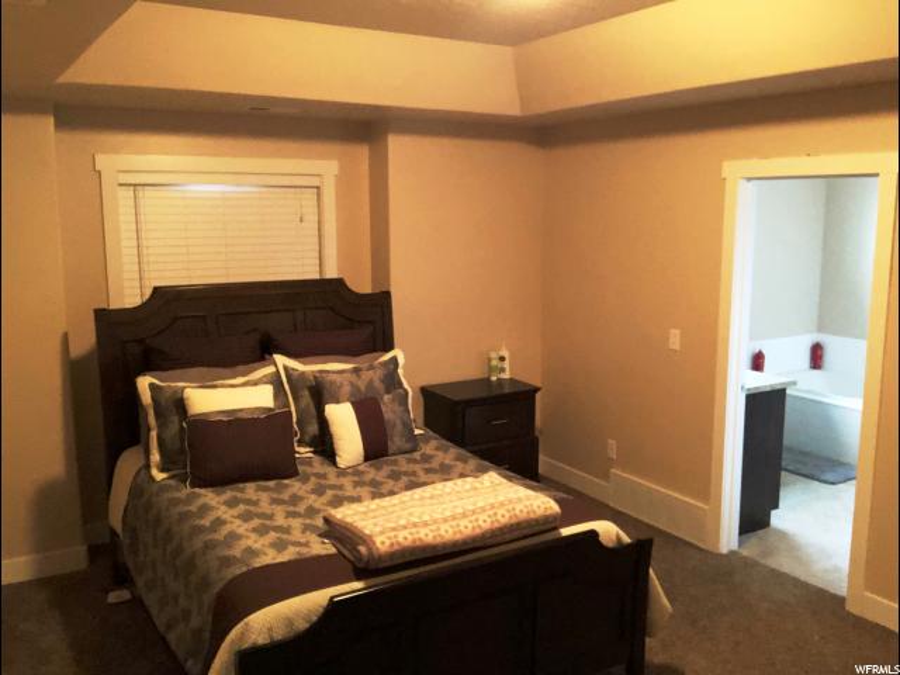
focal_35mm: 32
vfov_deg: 44.2
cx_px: 450
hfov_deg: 56.8
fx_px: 832
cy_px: 338
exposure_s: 1/30
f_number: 2.2
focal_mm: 2.87
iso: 500
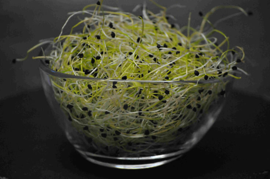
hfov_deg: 10.2
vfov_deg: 6.8
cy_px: 90
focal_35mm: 202
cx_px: 135
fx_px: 1517
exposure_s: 1/125
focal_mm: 135
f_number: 5.6
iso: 3200
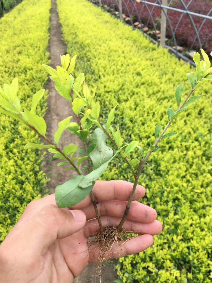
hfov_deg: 45.4
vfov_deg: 58.3
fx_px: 253
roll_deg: +3.2
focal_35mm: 31
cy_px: 147
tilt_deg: -33.8
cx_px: 105
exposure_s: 1/187
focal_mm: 4.15
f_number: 2.2
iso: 25
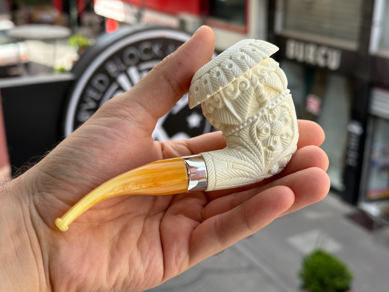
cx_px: 194
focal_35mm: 48
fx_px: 539
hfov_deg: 39.7
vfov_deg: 30.3
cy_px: 146
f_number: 1.78
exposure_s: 1/574
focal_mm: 6.86
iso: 64
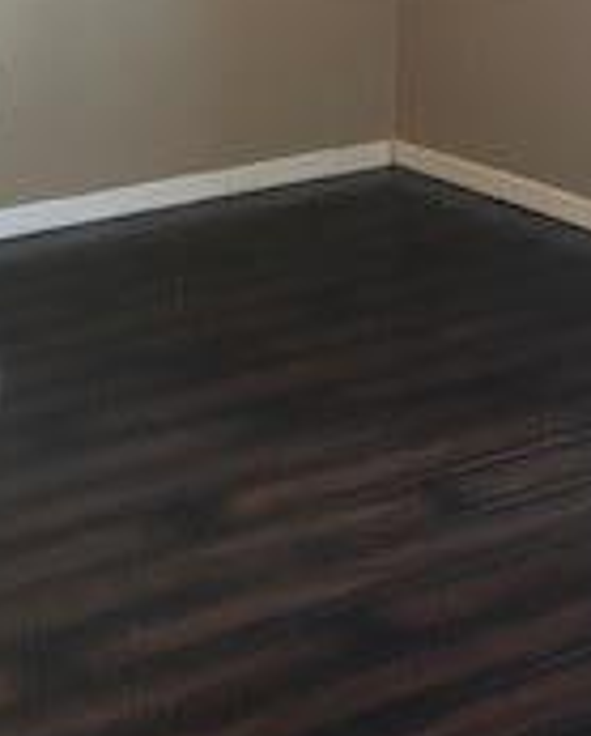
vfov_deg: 18.6
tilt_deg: -12.0
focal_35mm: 101
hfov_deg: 15.2
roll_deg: -0.2
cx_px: 153
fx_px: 2202
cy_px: 38
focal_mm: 3.99
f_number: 1.8
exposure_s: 1/13
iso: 100
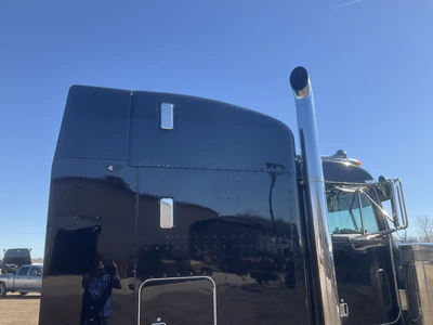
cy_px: 162
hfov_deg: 61.7
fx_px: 363
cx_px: 216
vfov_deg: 48.2
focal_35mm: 29
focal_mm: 3
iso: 25
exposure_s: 1/683
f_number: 1.8
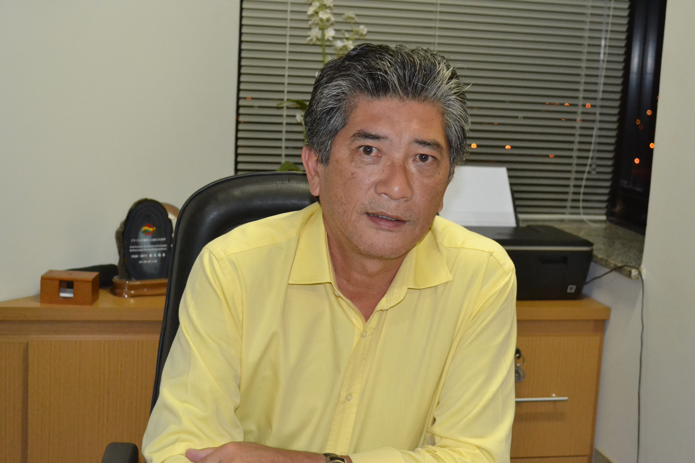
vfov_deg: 23.8
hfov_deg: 35.1
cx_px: 348
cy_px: 232
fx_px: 1100
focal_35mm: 57
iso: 3200
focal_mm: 38
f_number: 5
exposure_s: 1/60
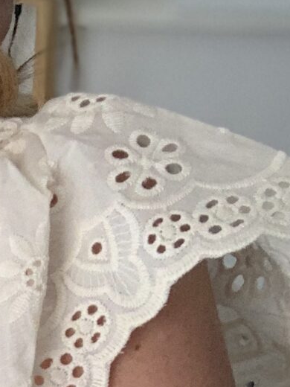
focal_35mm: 126
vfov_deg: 14.2
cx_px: -244
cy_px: 653
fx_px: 1407
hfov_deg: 10.9
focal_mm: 2.87
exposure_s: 1/60
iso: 250
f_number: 2.2
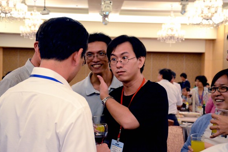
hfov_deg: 31.4
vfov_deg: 21.3
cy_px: 76
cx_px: 112
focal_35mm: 64
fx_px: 405
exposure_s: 1/50
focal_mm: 42
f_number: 4.8
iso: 3200
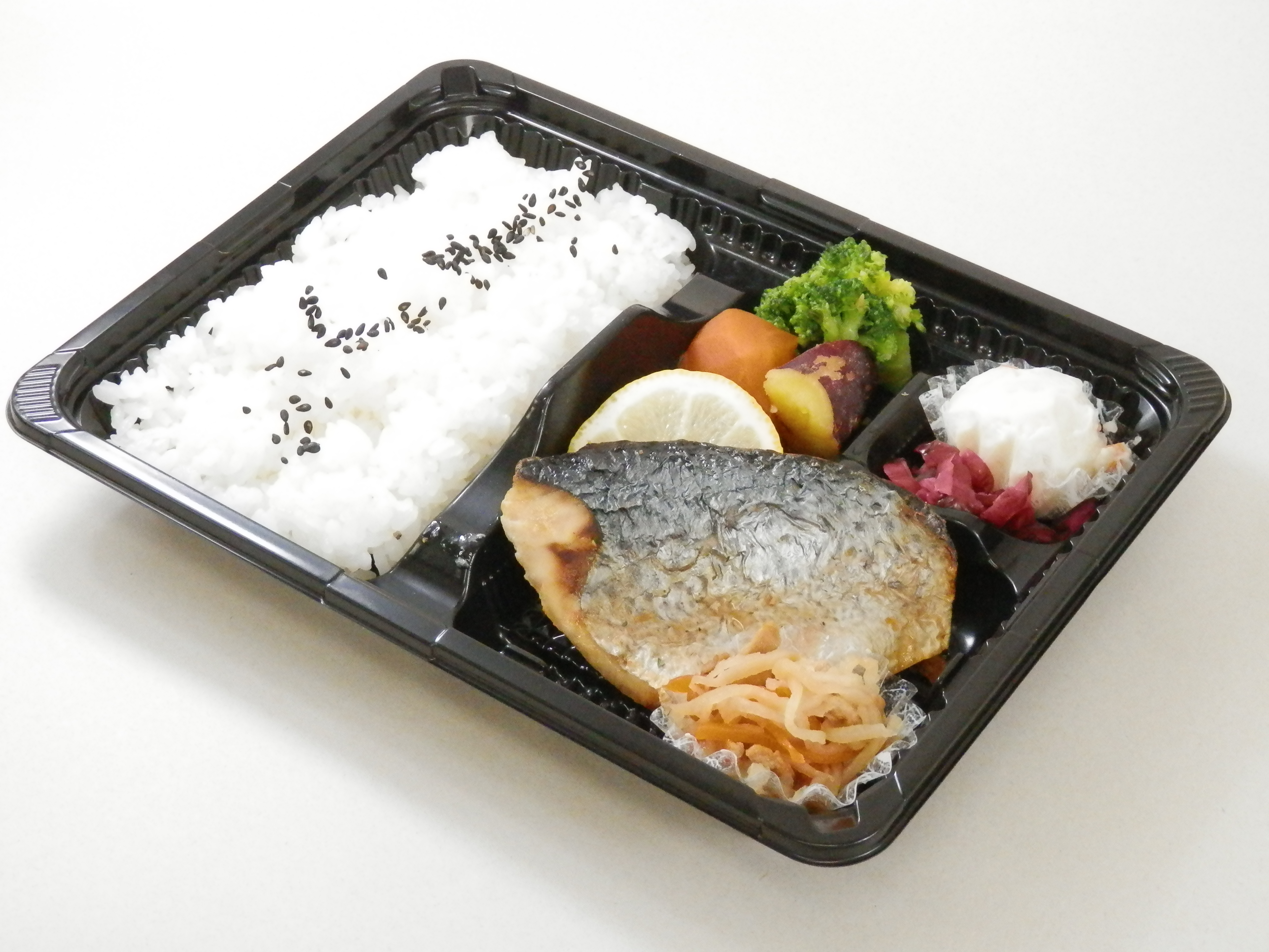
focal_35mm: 66
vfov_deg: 22.3
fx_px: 2420
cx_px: 634
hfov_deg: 29.4
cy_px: 476
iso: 800
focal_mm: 11.9
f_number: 4.4
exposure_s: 1/100
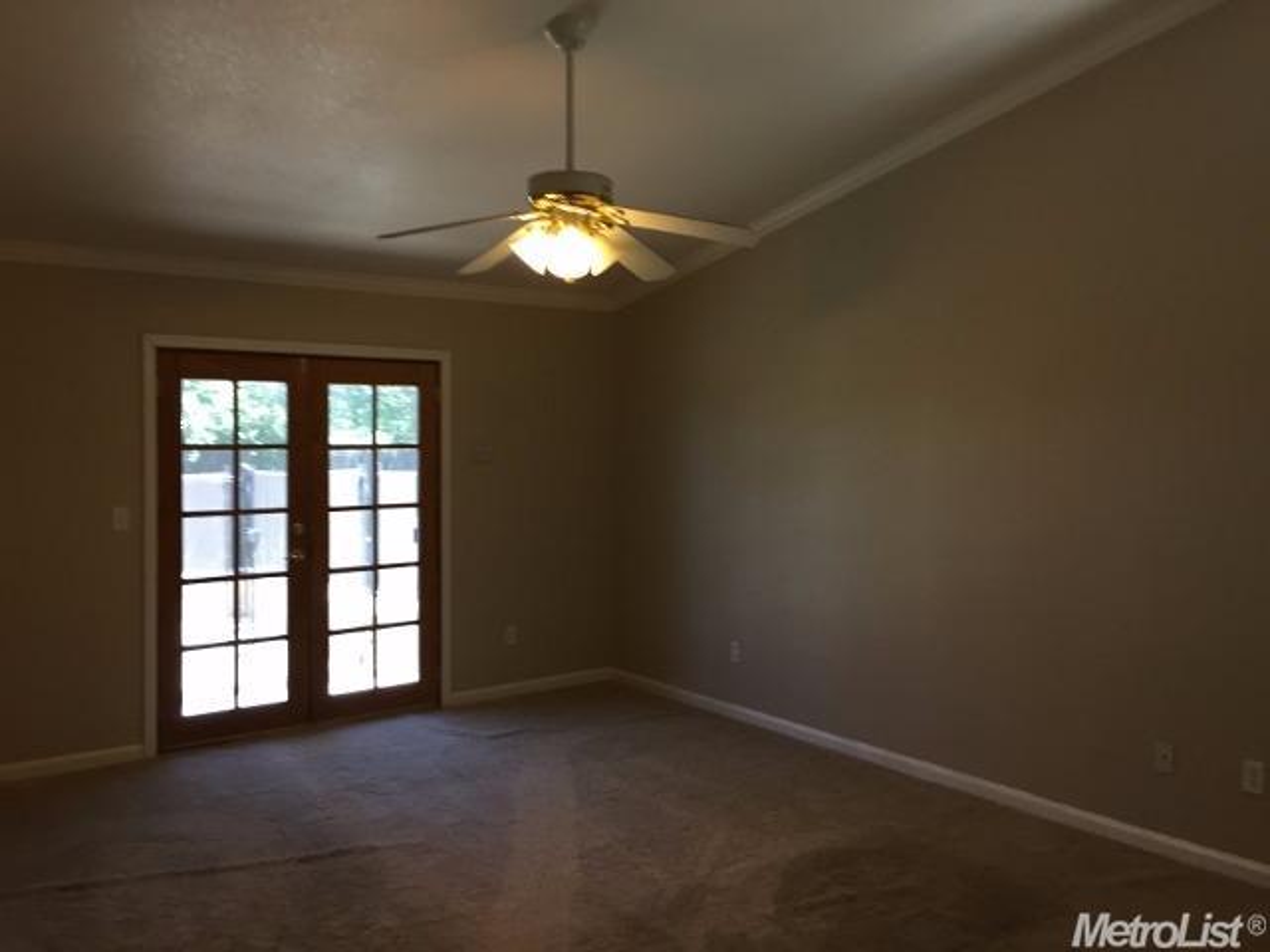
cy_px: 476
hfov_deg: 61.7
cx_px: 635
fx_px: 1064
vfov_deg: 48.2
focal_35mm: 29
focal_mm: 4.15
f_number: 2.2
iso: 100
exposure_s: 1/30
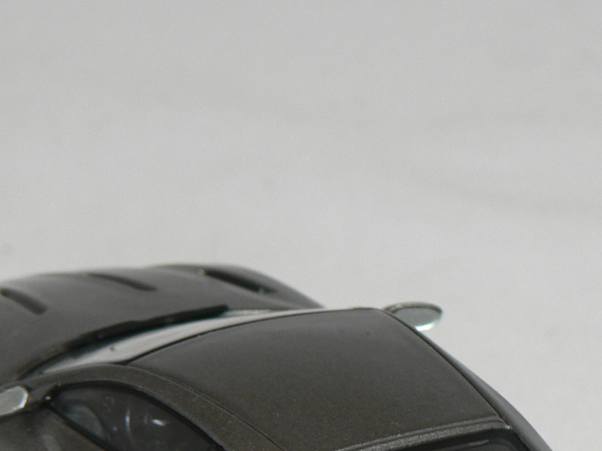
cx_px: 341
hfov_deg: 6.4
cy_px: 541
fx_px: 5407
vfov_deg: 4.8
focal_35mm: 311
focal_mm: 18.6
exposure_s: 1/60
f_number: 3.2
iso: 80
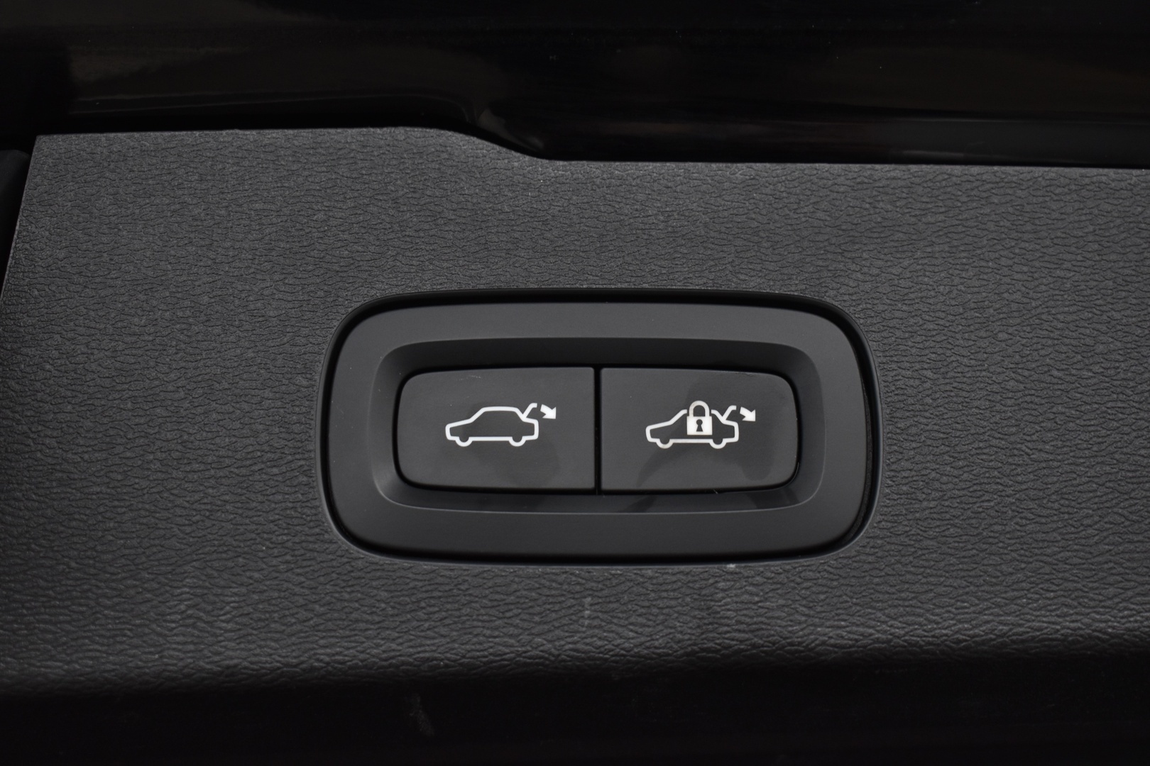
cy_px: 383
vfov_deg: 22.6
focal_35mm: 60
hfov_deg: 33.4
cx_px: 575
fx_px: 1917
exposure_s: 1/60
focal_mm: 40
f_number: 4.8
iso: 900
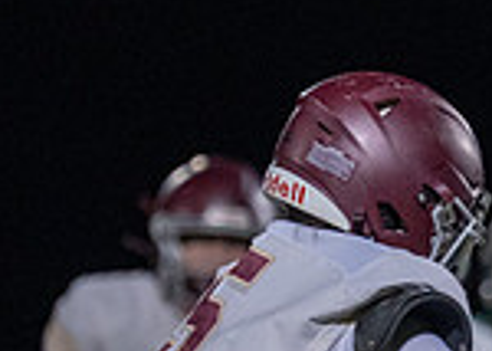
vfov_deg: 1.3
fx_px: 15685
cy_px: 543
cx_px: 727
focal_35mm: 1123
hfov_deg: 1.8
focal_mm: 182
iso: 2000
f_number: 2.8
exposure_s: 1/1000
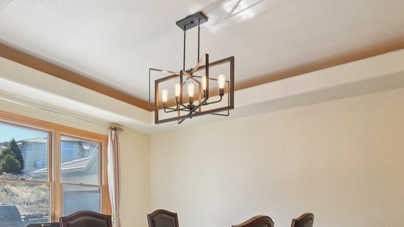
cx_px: 198
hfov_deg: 71.9
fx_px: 279
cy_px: 210
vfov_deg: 40.5
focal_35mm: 26
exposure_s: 1/25
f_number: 8
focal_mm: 10
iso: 400
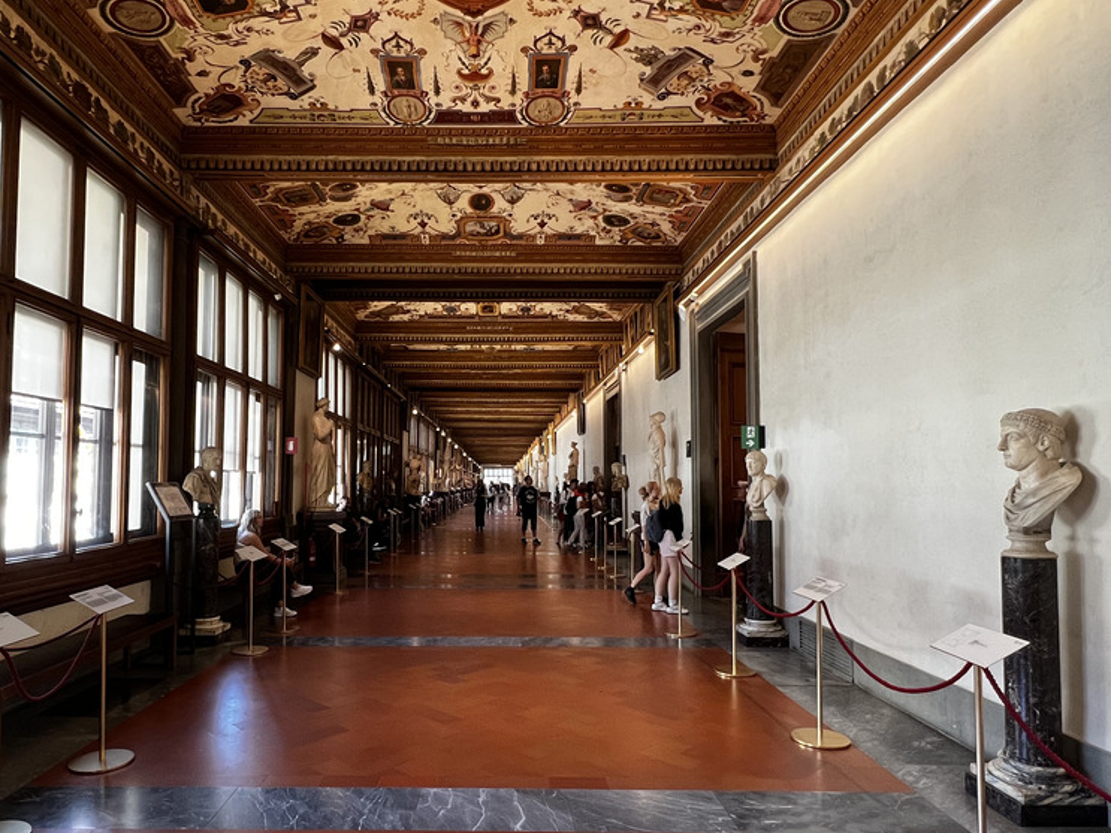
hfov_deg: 78.7
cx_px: 492
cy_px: 459
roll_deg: +0.0
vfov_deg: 63.3
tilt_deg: +2.0
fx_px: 674
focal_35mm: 21
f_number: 1.8
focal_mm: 1.57
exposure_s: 1/82
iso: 250
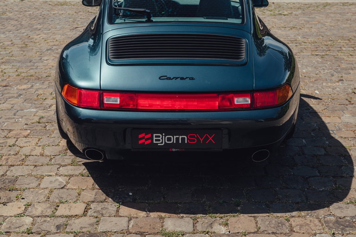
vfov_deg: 26.0
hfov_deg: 38.2
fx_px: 514
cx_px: 178
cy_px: 118
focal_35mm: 52
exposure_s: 1/160
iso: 200
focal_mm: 52
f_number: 7.1
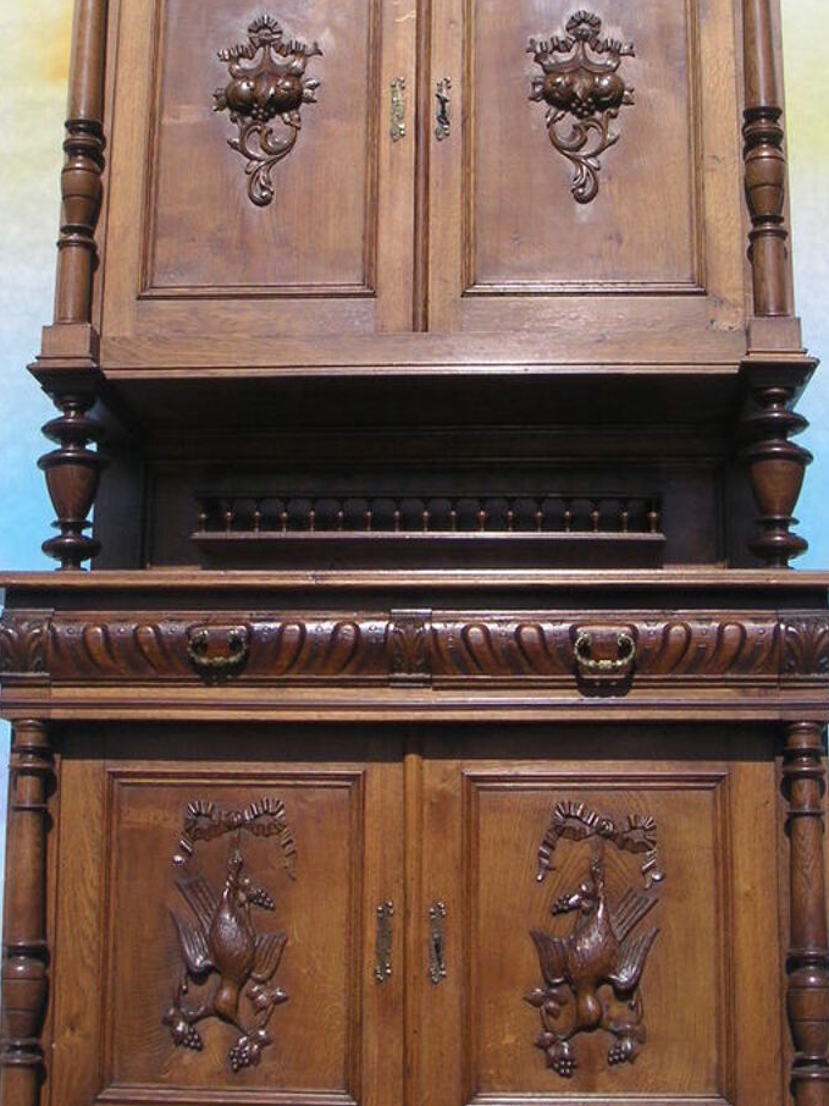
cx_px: 418
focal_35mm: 56
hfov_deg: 26.1
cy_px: 510
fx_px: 1788
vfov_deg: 34.3
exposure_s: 1/250
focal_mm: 6
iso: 50
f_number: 6.7
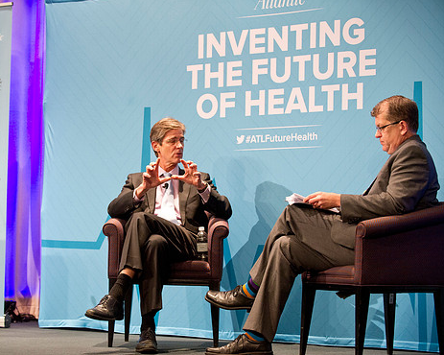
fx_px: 1235
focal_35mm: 94
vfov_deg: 16.4
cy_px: 175
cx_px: 172
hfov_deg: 20.4
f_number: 3.2
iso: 2500
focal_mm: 80
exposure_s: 1/200
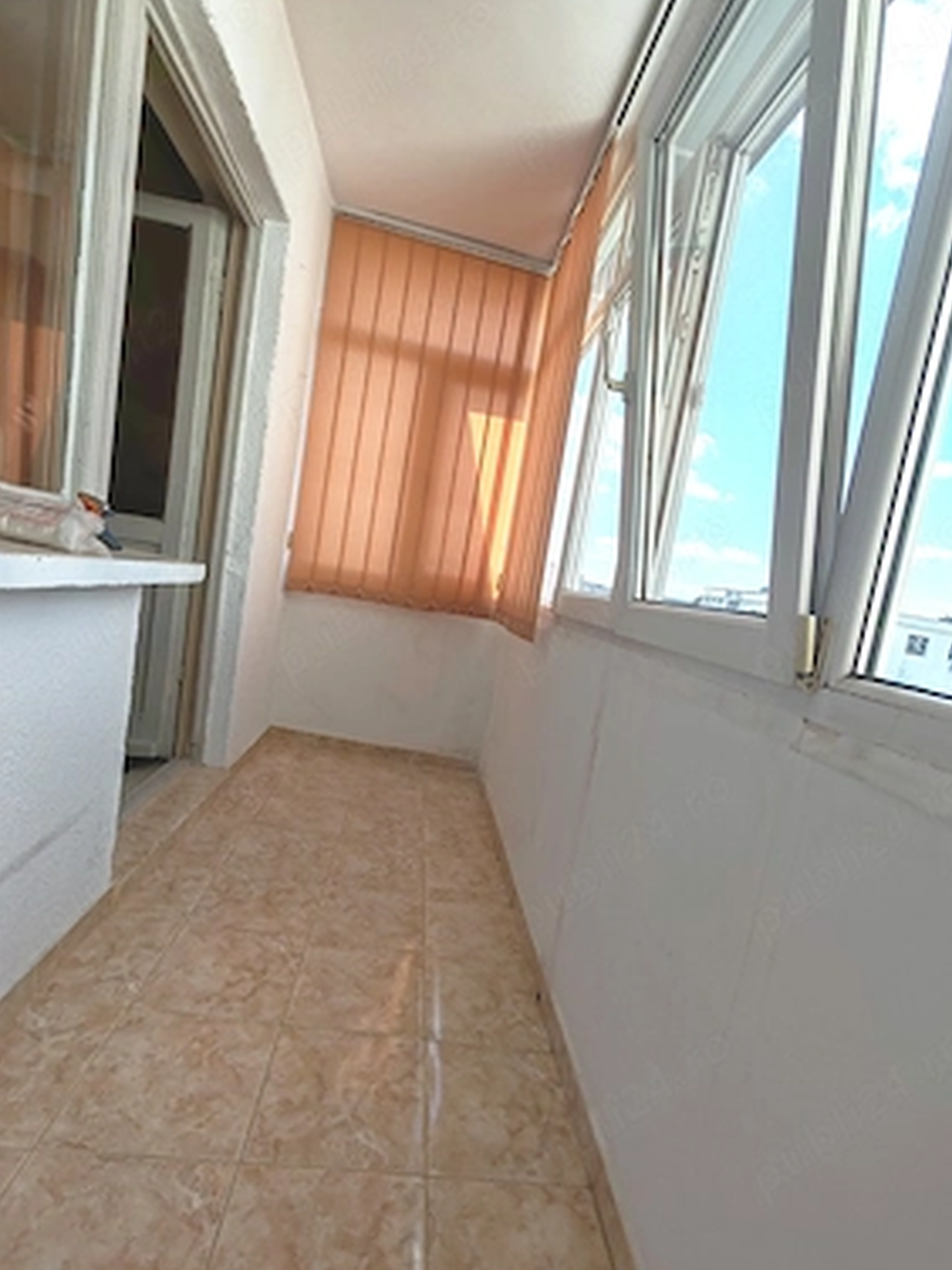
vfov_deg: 91.0
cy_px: 652
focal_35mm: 17
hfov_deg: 74.7
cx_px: 503
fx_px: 623
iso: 50
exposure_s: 1/540
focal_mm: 1.96
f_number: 2.2
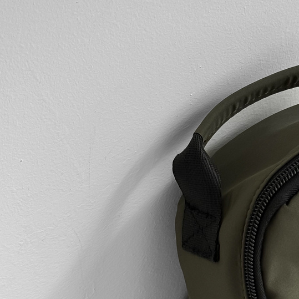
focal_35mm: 126
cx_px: 307
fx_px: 1231
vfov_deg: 13.6
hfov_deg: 13.6
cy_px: 326
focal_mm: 6.76
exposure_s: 1/140
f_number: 1.8
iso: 64
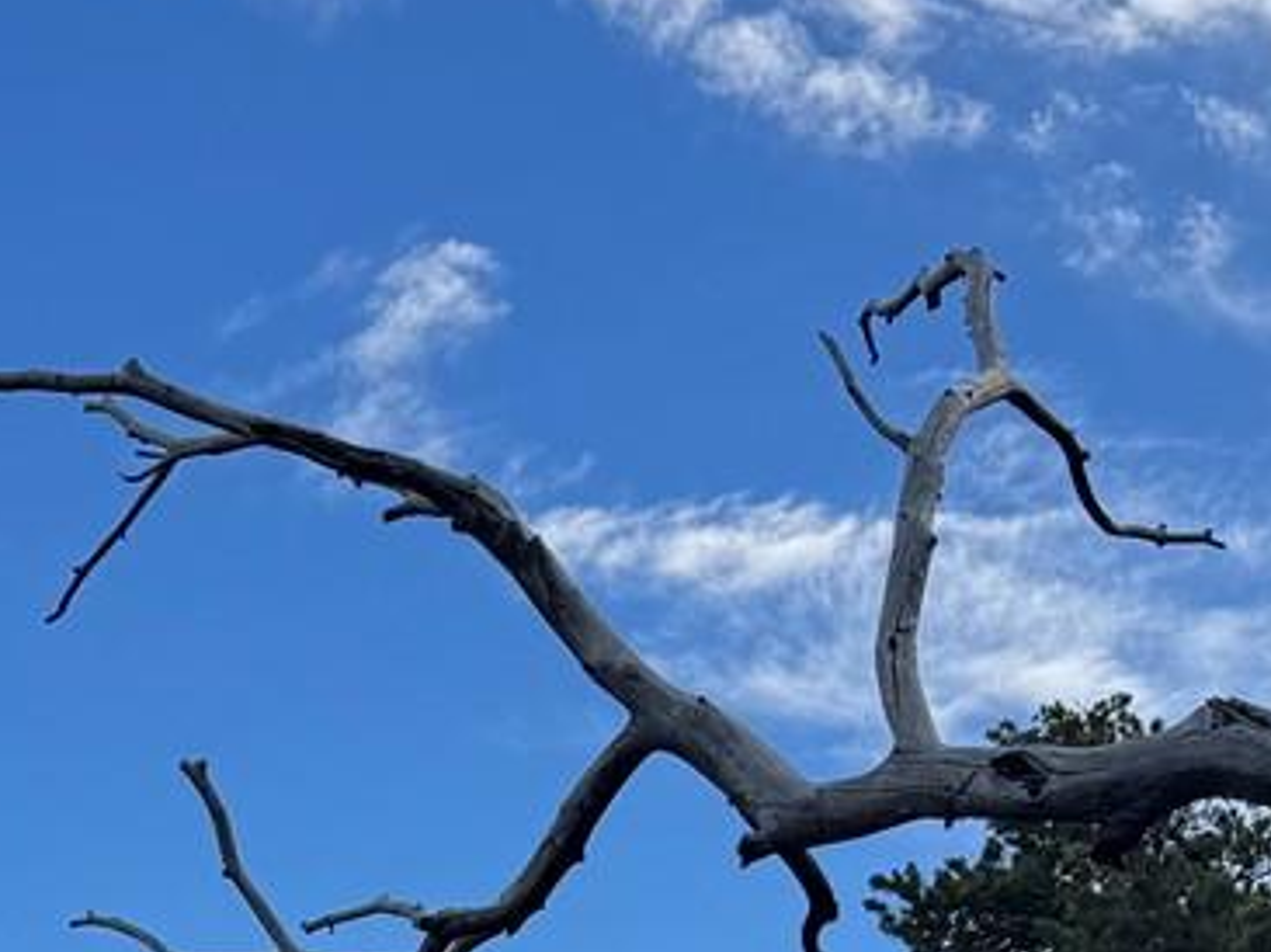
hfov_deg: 18.2
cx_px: -28
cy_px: 1828
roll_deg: -1.4
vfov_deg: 12.6
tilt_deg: +2.8
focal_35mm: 105
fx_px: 3853
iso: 80
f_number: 1.78
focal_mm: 6.76
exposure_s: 1/3802
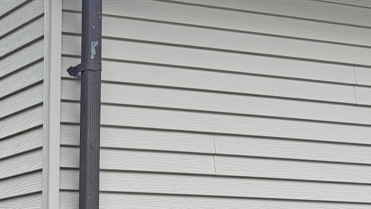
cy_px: 293
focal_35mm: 91
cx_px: -156
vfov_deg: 12.7
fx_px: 895
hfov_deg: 20.6
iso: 80
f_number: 1.78
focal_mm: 6.76
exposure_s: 1/1215
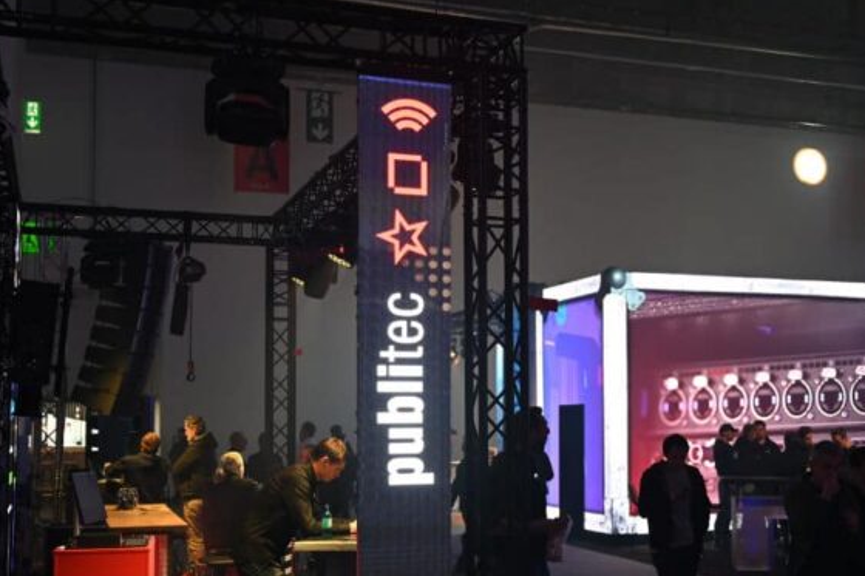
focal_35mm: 48
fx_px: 1153
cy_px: 354
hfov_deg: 40.9
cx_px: 530
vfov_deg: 28.0
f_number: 4
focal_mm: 35
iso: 640
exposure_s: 1/125
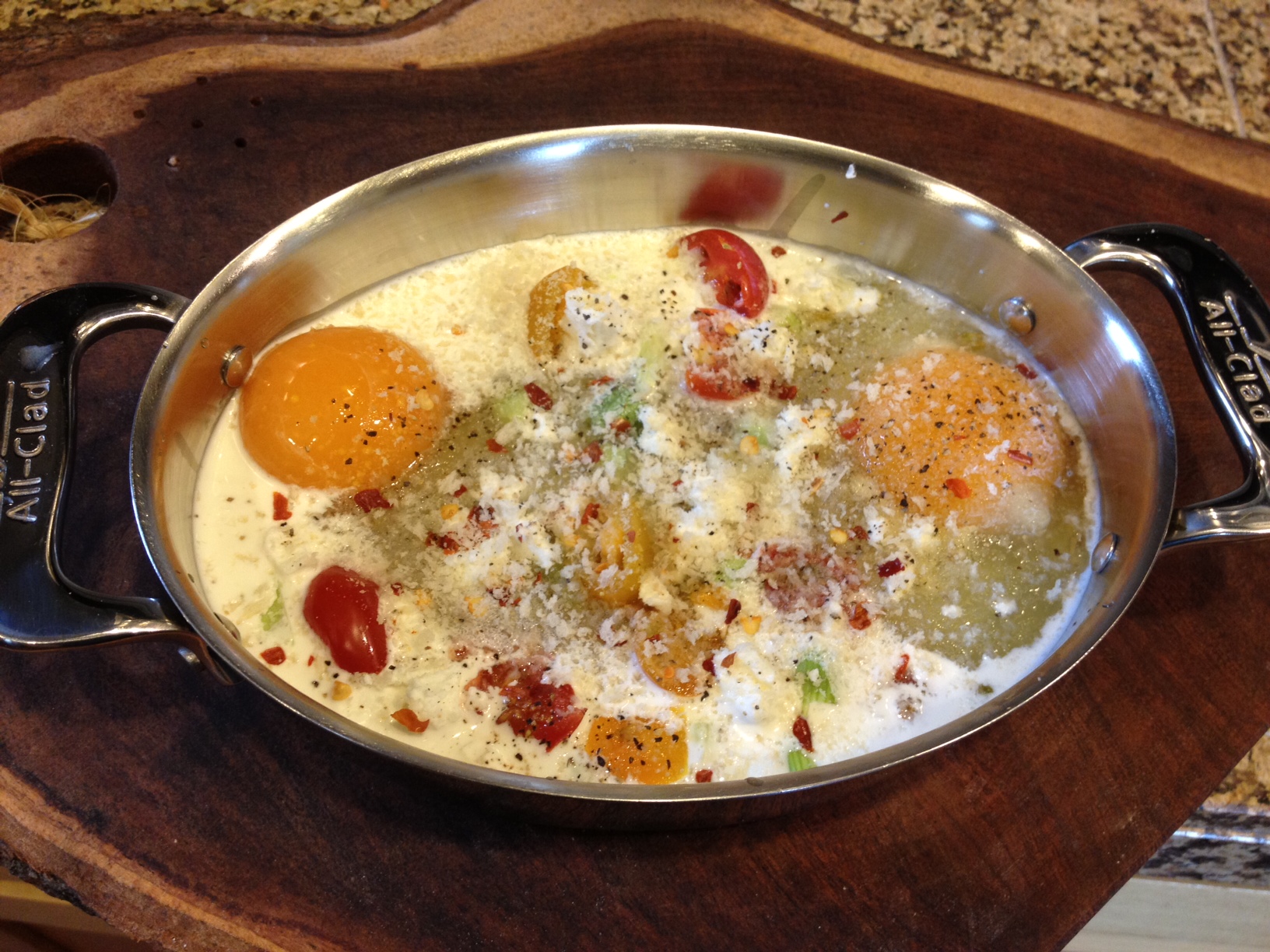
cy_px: 476
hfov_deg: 52.6
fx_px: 1284
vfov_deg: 40.7
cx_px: 635
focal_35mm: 35
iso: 125
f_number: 2.4
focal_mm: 4.28
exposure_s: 1/20
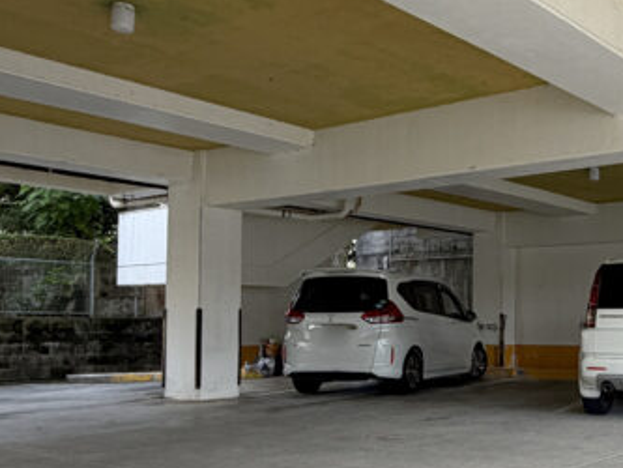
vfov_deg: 33.4
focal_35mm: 43
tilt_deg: +2.8
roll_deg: +0.4
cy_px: 300
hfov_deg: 40.3
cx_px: 569
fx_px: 774
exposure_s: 1/121
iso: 50
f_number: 2.2
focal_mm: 2.22
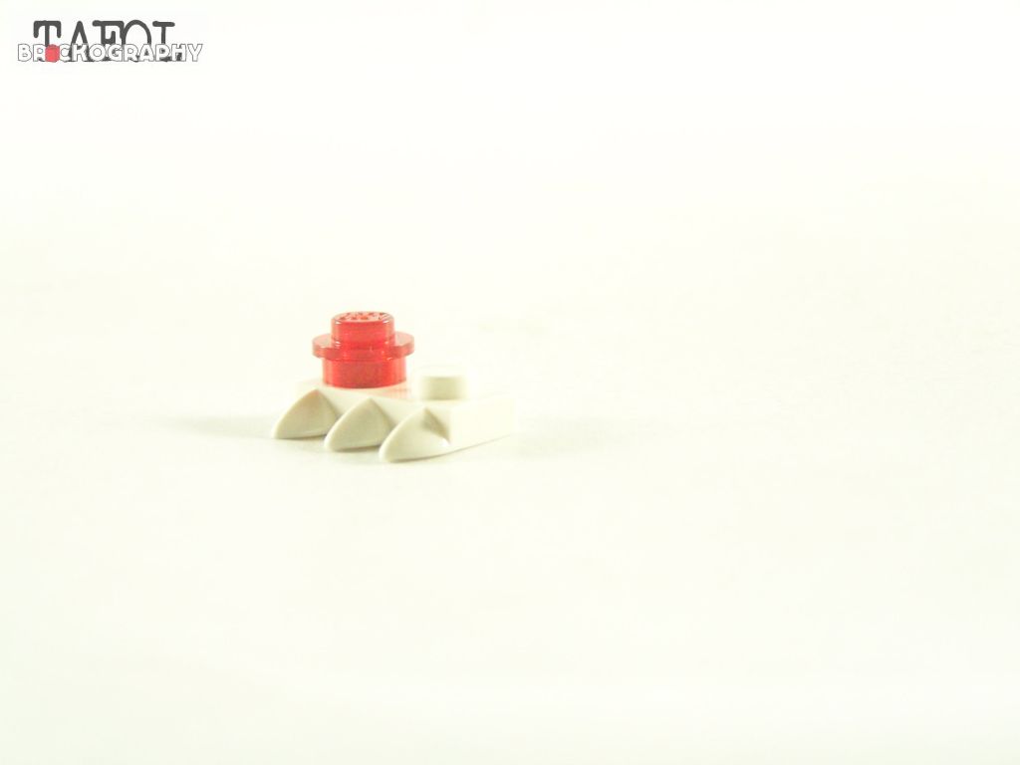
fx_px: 2416
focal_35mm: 82
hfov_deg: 23.8
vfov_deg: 18.0
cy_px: 382
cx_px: 510
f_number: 3.2
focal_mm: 13.7
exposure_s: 1/60
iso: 400
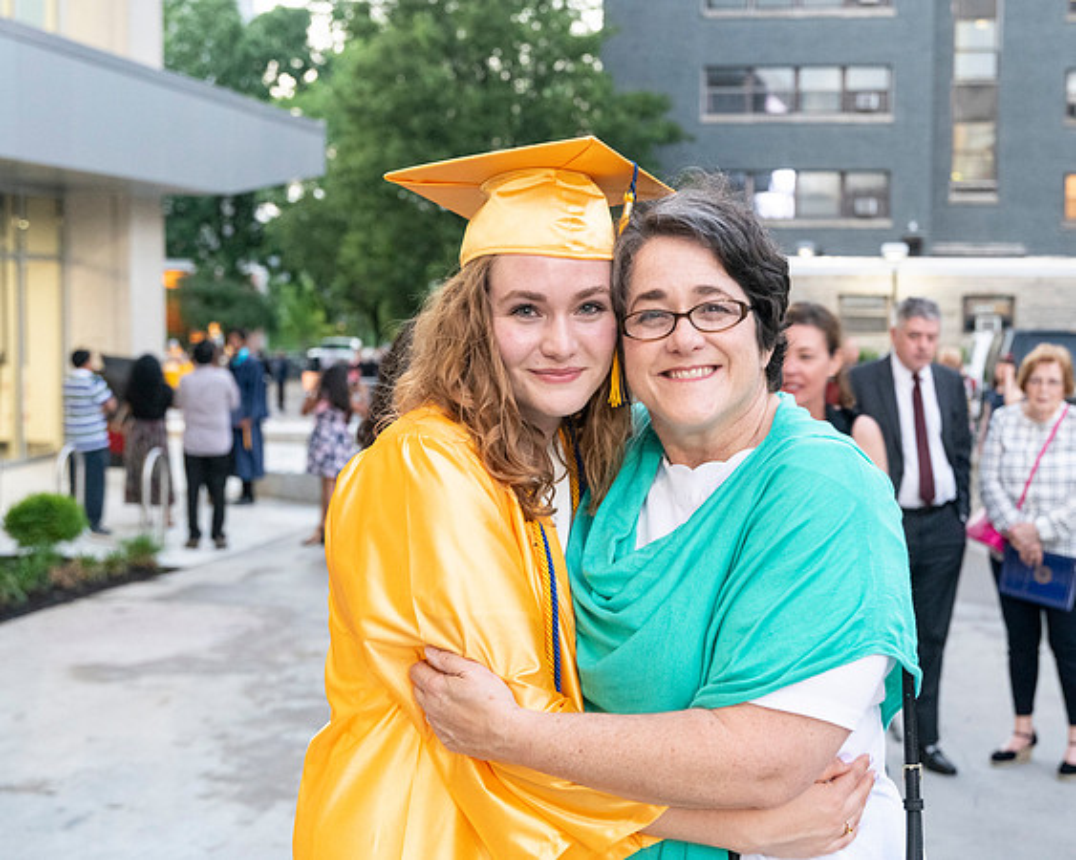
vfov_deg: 27.6
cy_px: 397
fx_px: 1753
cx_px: 629
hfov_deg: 34.1
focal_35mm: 55
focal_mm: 45
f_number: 4
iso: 2200
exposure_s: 1/50
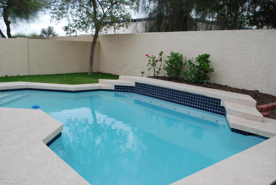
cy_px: 92
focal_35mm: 33
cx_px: 138
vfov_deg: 40.1
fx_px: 253
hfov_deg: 57.2
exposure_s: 1/125
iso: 100
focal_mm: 22
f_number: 5.6
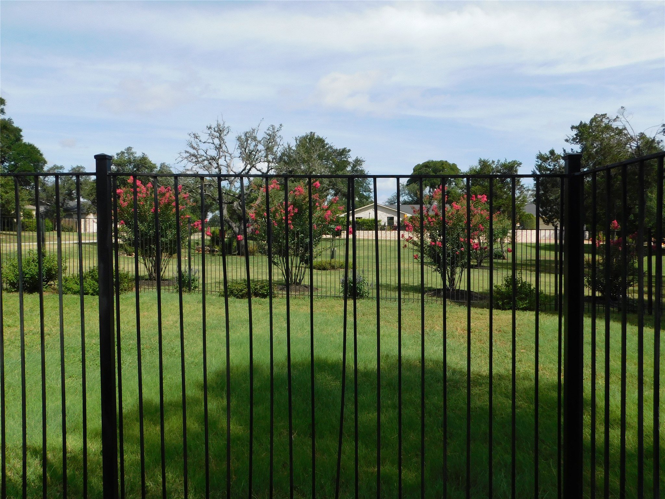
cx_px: 332
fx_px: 480
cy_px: 250
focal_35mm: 25
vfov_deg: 54.9
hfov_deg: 69.4
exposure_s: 1/1500
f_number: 3.1
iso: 125
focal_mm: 4.5
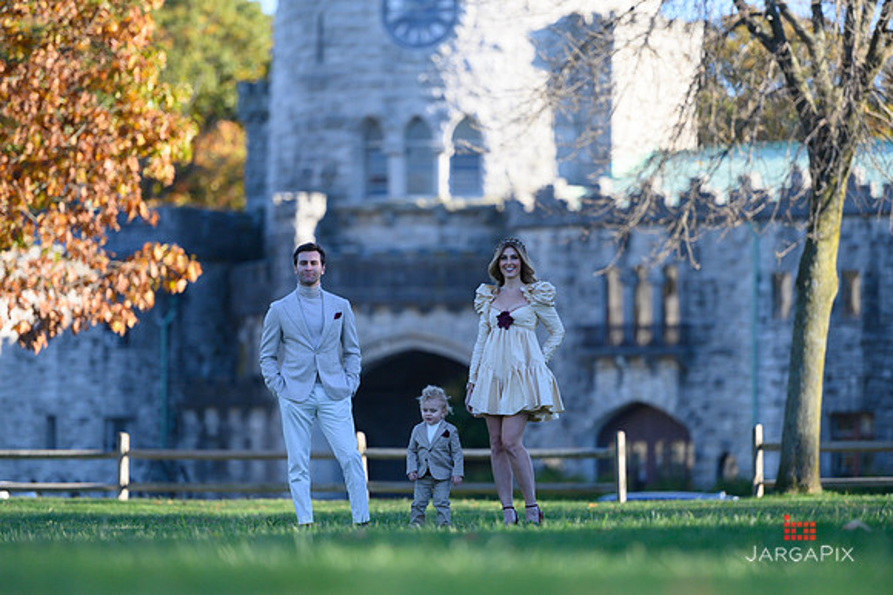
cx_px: 446
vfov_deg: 6.9
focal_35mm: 200
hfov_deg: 10.3
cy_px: 298
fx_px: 4958
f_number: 3.2
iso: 1600
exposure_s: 1/6400
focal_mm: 200
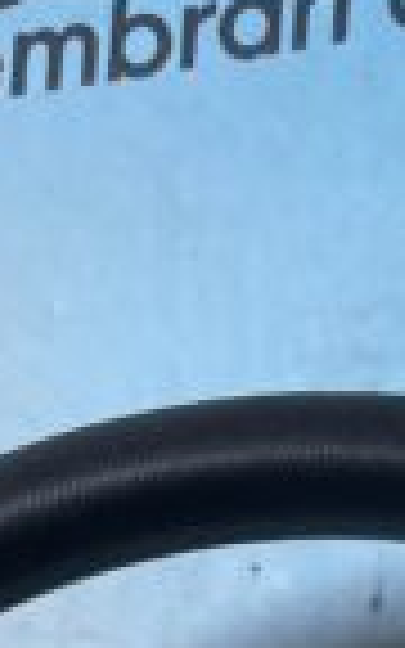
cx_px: 338
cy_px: 1159
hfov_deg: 11.8
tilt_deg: -86.3
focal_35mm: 110
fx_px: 1943
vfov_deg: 16.1
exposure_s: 1/60
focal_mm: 5.1
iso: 320
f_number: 1.6
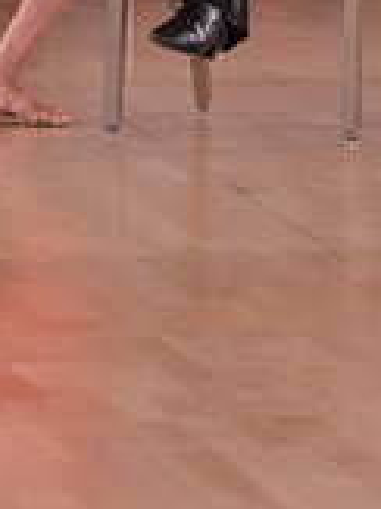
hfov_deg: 2.2
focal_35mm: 682
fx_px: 10022
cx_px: 39
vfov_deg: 2.9
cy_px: -281
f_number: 5.6
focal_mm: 200
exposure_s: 1/250
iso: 2000
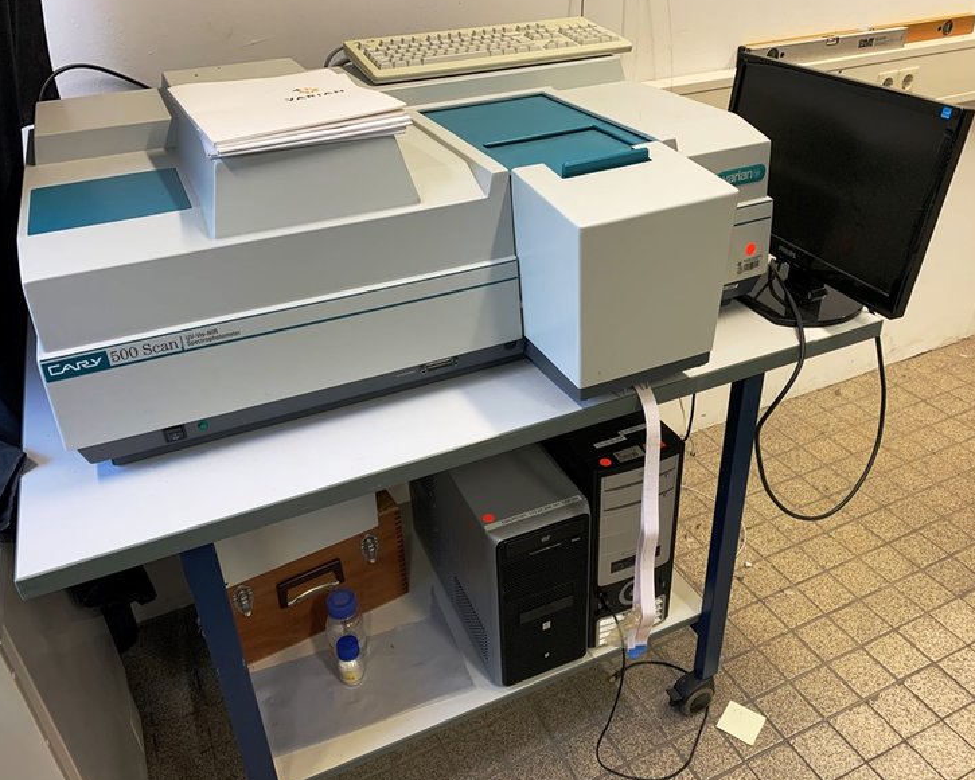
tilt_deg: -31.5
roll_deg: +2.0
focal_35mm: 28
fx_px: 808
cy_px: 383
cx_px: 491
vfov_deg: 51.5
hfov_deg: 62.2
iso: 80
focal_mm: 4.25
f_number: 1.8
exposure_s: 1/50
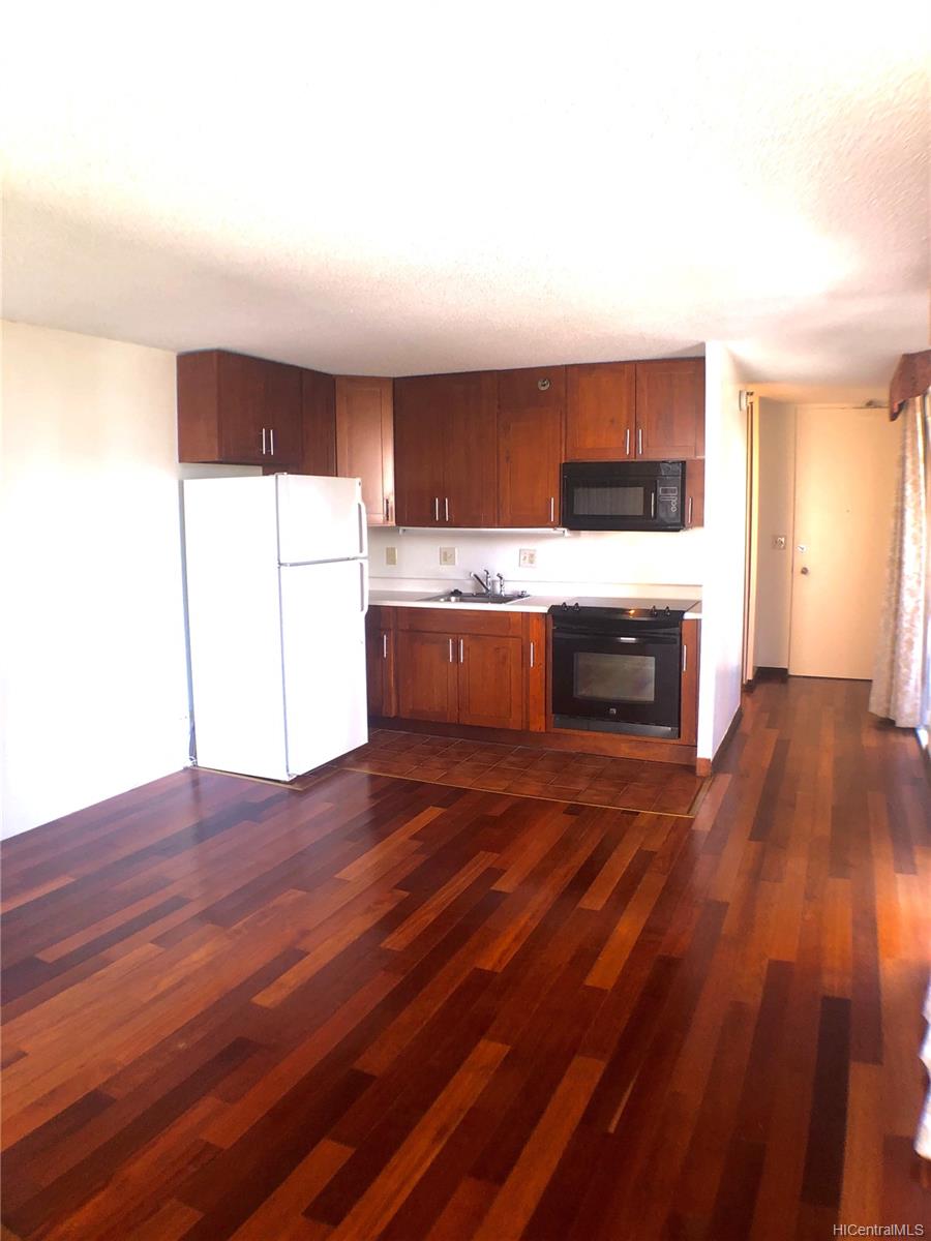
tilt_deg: -7.0
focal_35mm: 28
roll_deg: +0.9
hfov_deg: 49.7
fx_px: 1004
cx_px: 466
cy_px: 620
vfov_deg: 63.4
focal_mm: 3.99
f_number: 1.8
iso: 50
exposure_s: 1/60
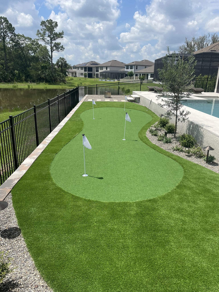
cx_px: 110
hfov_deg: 53.1
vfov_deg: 67.3
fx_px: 219
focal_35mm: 26
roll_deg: -1.5
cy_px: 146
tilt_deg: -17.7
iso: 32
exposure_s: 1/4000
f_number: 1.6
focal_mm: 4.2
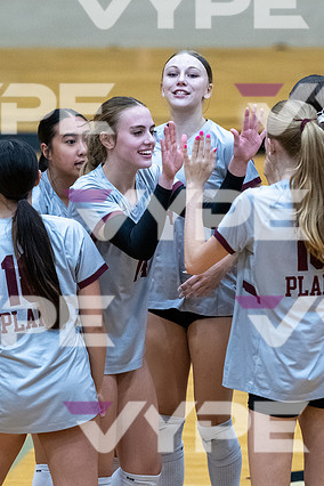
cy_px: 195
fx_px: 6641
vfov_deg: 4.2
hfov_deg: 2.8
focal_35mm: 492
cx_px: 173
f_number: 2
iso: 3200
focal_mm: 200
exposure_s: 1/1600
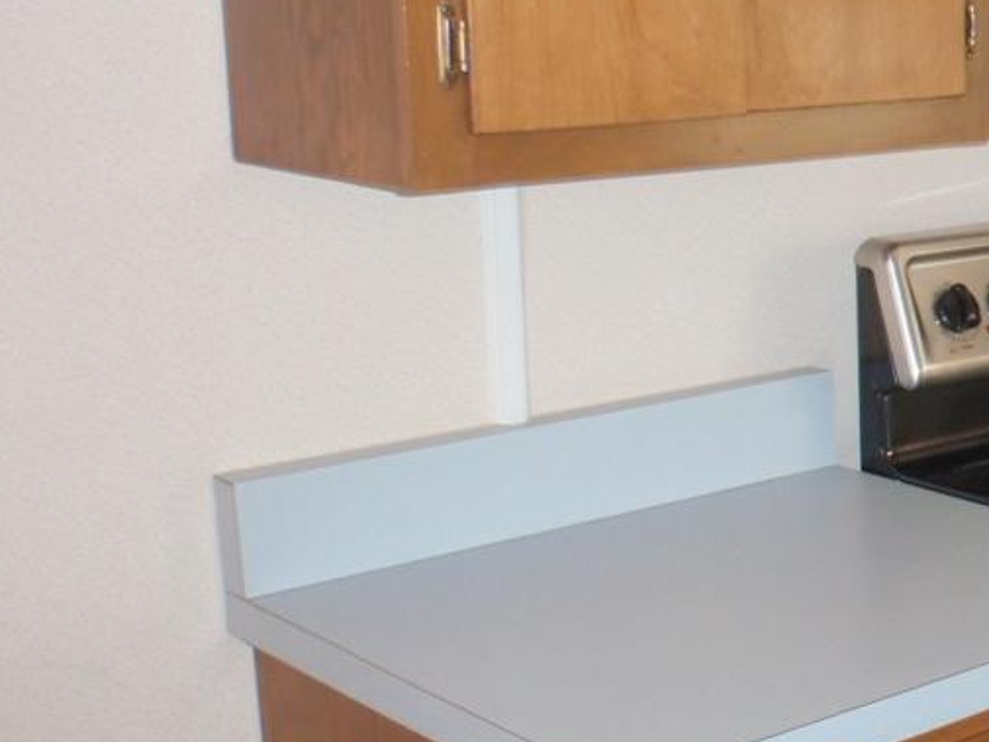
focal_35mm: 71
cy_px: 325
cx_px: 1232
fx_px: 2029
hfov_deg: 24.4
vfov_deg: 20.7
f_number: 3.2
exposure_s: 1/30
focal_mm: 5
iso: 100
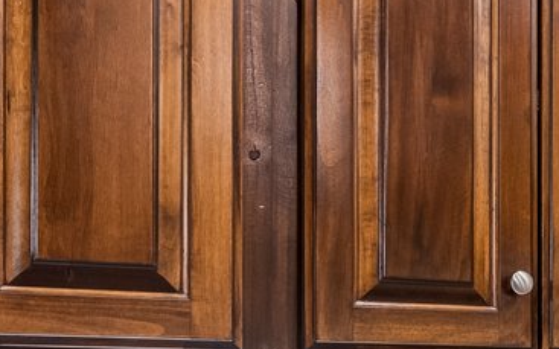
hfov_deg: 19.7
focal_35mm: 91
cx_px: 851
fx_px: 1386
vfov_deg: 13.9
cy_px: 412
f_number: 8
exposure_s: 1/3.33
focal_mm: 16
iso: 200
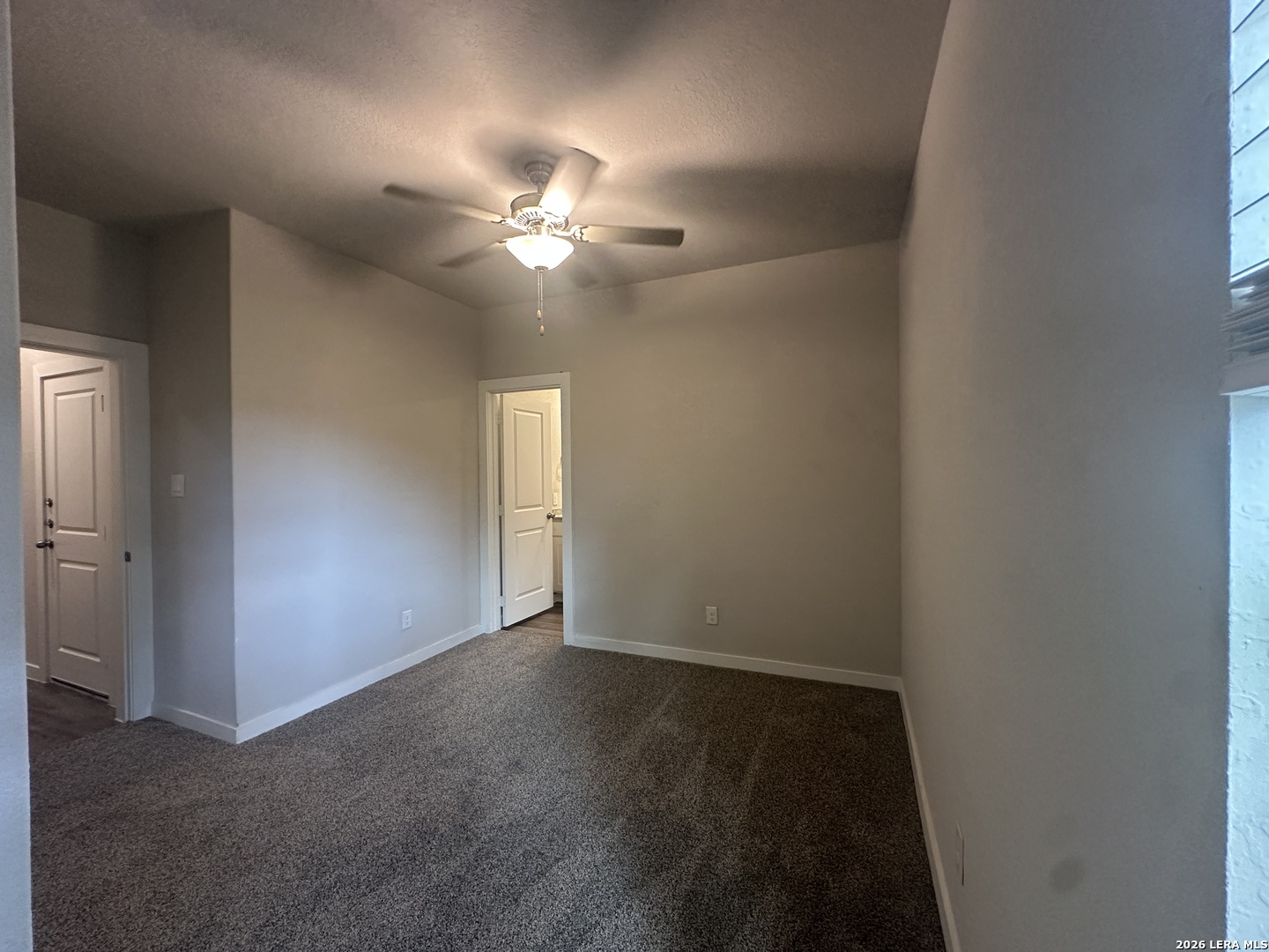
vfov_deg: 85.7
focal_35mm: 14
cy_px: 476
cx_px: 634
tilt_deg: -0.2
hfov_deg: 102.1
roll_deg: +0.3
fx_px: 513
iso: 320
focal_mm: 2.22
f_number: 2.2
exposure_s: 1/60
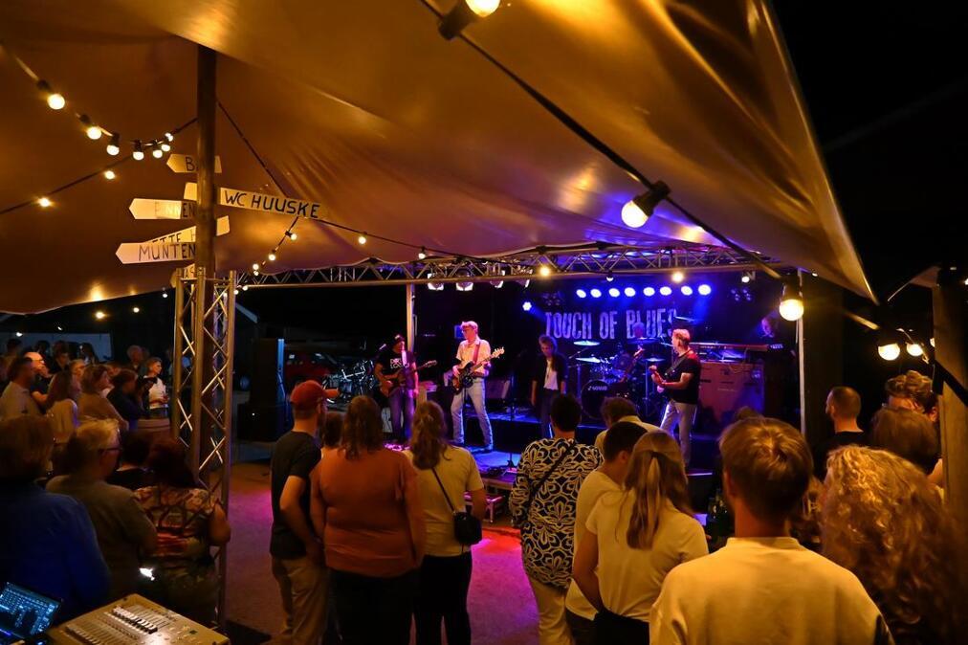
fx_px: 726
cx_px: 484
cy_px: 322
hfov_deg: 67.4
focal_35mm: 27
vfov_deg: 47.9
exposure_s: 1/60
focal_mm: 18
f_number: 3.5
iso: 5600
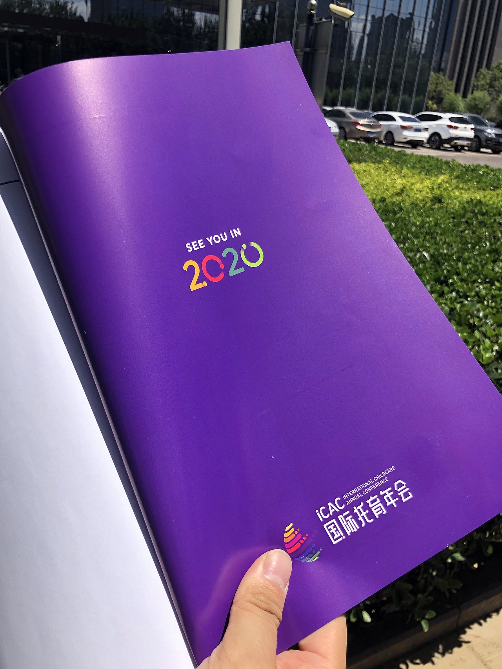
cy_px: 334
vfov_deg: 63.4
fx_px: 541
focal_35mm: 28
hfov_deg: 49.7
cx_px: 251
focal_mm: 4
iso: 20
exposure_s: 1/1779
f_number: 1.8
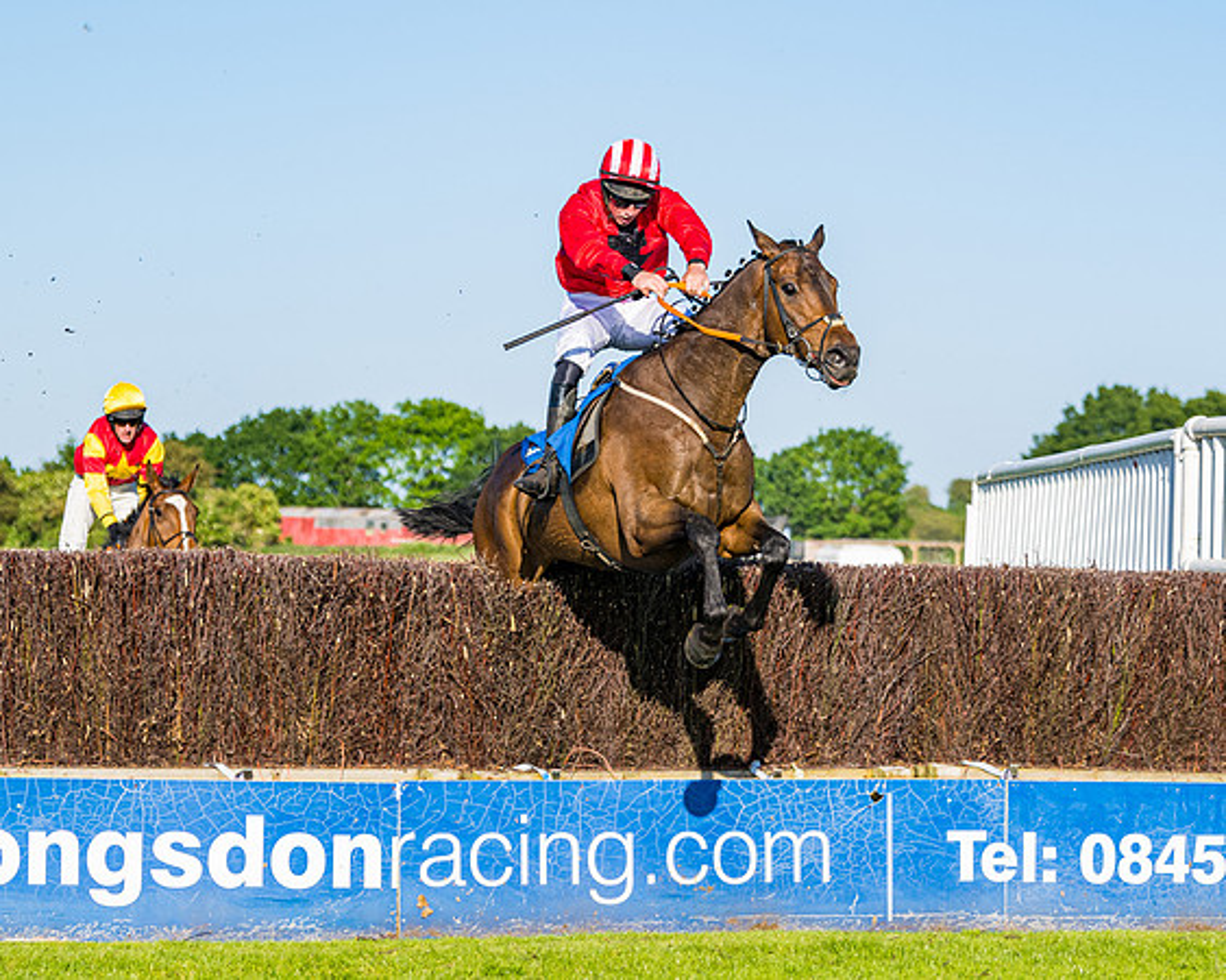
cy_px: 670
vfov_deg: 10.1
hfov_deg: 12.6
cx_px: 699
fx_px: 5562
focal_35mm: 153
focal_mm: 86
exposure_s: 1/2000
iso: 200
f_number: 4
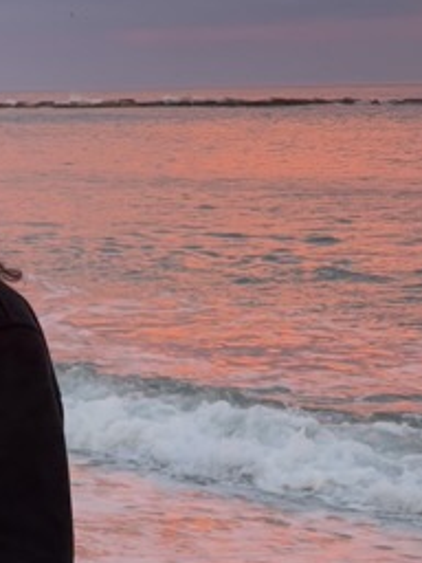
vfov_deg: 18.6
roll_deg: +0.7
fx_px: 1690
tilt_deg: +1.8
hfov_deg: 13.5
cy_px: 57
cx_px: -176
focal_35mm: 104
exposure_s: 1/96
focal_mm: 5.96
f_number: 1.6
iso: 125
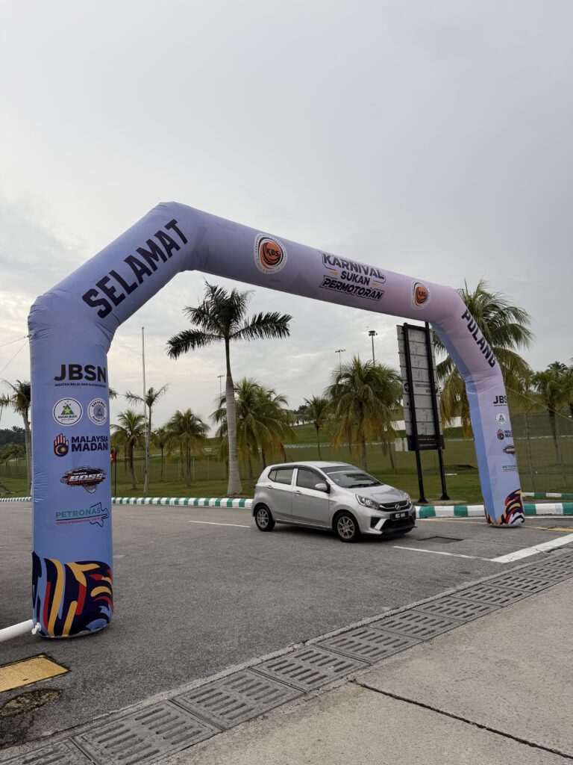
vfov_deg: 71.6
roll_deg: -0.1
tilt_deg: +8.2
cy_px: 382
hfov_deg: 56.8
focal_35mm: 24
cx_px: 286
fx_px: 530
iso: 80
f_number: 1.78
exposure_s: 1/567
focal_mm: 6.76
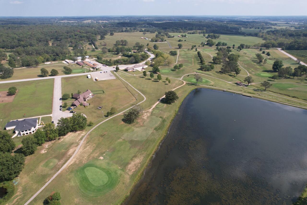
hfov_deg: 78.6
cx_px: 154
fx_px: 188
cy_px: 102
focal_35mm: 22
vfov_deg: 57.2
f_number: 2.8
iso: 100
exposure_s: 1/200
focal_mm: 8.38
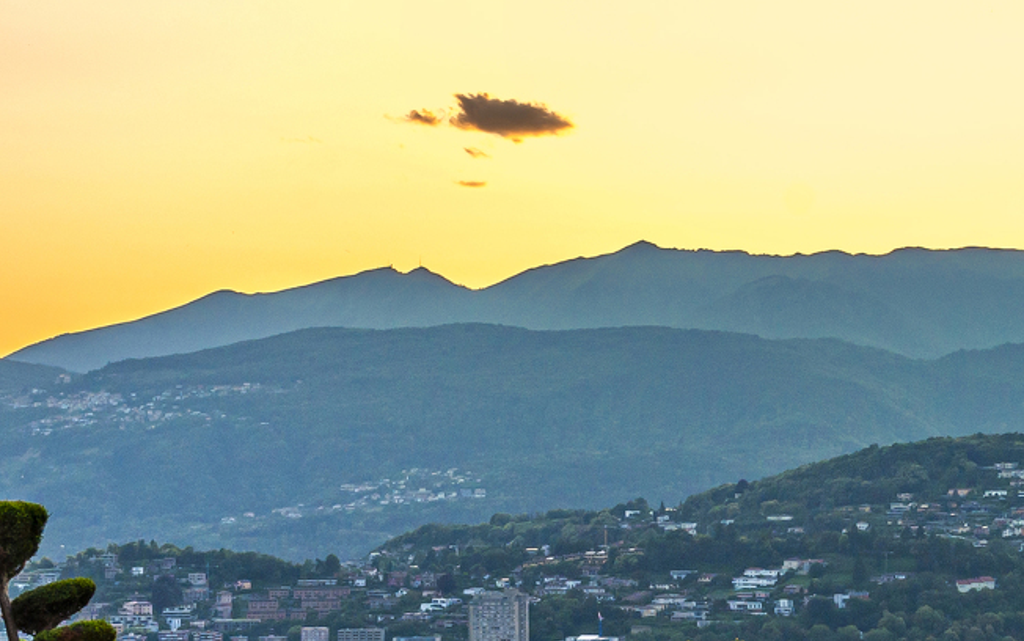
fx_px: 2233
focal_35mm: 80
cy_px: 703
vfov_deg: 15.9
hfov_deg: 25.6
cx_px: 729
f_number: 9
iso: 100
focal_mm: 20
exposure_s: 1/30
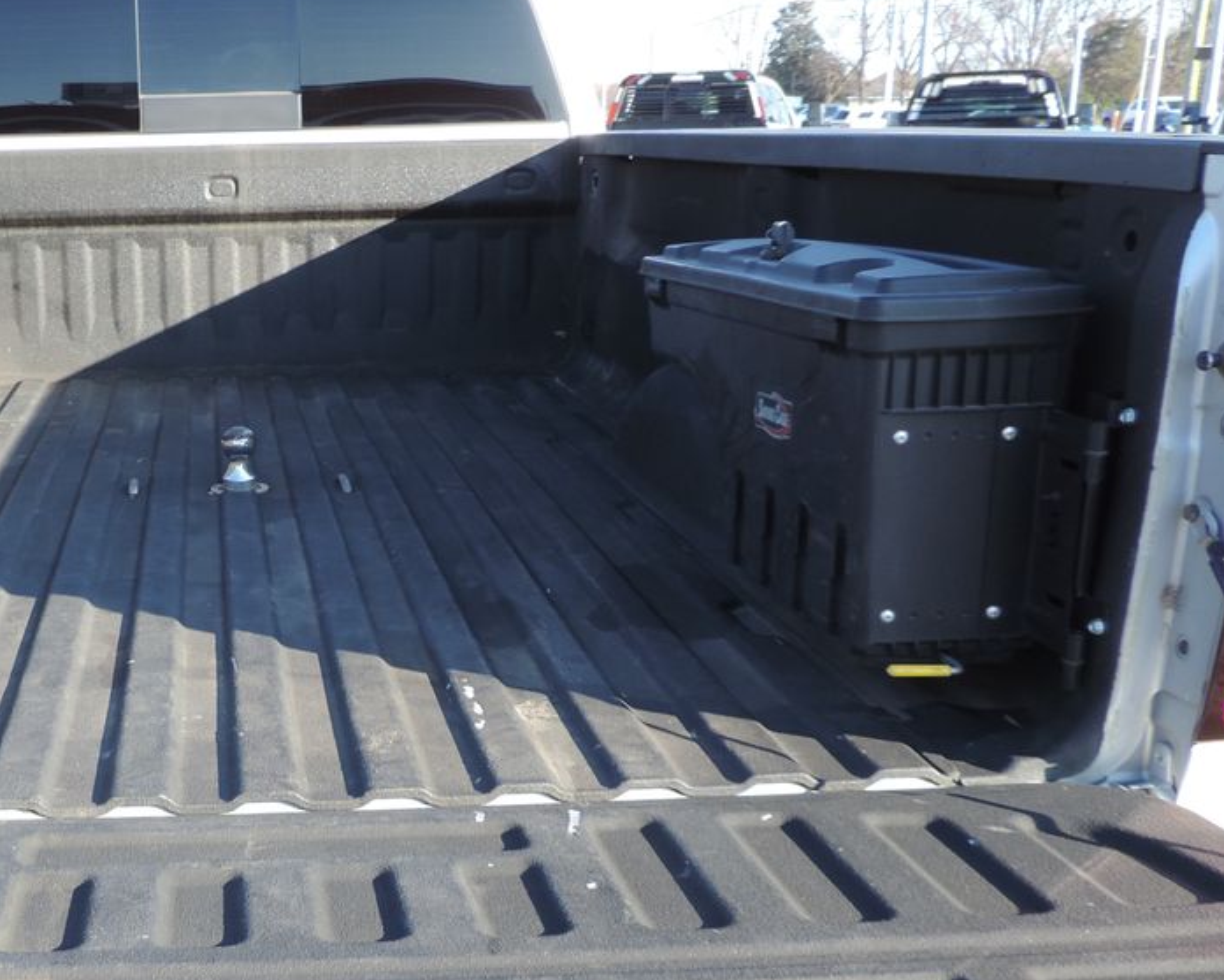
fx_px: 1558
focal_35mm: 43
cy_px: 602
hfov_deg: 41.1
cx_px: 249
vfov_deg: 34.8
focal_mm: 4.3
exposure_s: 1/200
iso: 80
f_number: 3
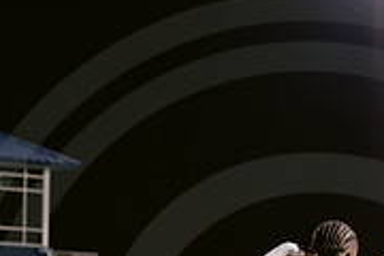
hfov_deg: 9.1
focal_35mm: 225
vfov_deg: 6.0
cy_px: 370
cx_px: 307
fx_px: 2400
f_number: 3.2
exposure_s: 1/250
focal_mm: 70
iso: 2500
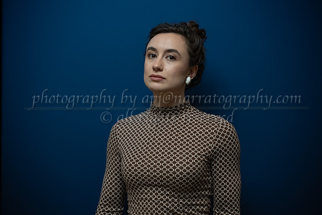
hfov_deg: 27.0
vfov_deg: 18.2
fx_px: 671
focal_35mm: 75
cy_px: 108
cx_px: 161
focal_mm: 75
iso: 1600
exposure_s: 1/1250
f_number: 2.8
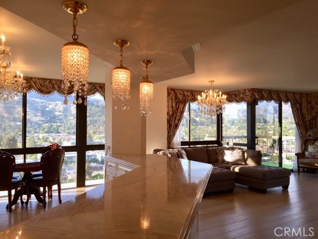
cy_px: 120
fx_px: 266
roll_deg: -0.7
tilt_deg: +1.5
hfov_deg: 61.7
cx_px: 159
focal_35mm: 29
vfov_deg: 48.2
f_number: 2.2
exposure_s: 1/120
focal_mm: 4.15
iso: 40
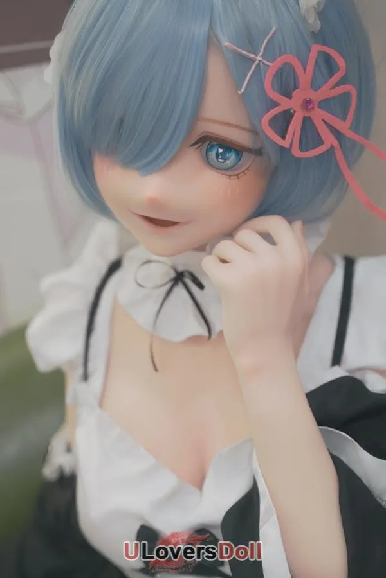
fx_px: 1126
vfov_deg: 28.8
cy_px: 289
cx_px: 193
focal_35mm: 70
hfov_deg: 19.5
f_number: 2.8
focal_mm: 70
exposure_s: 1/100
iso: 320
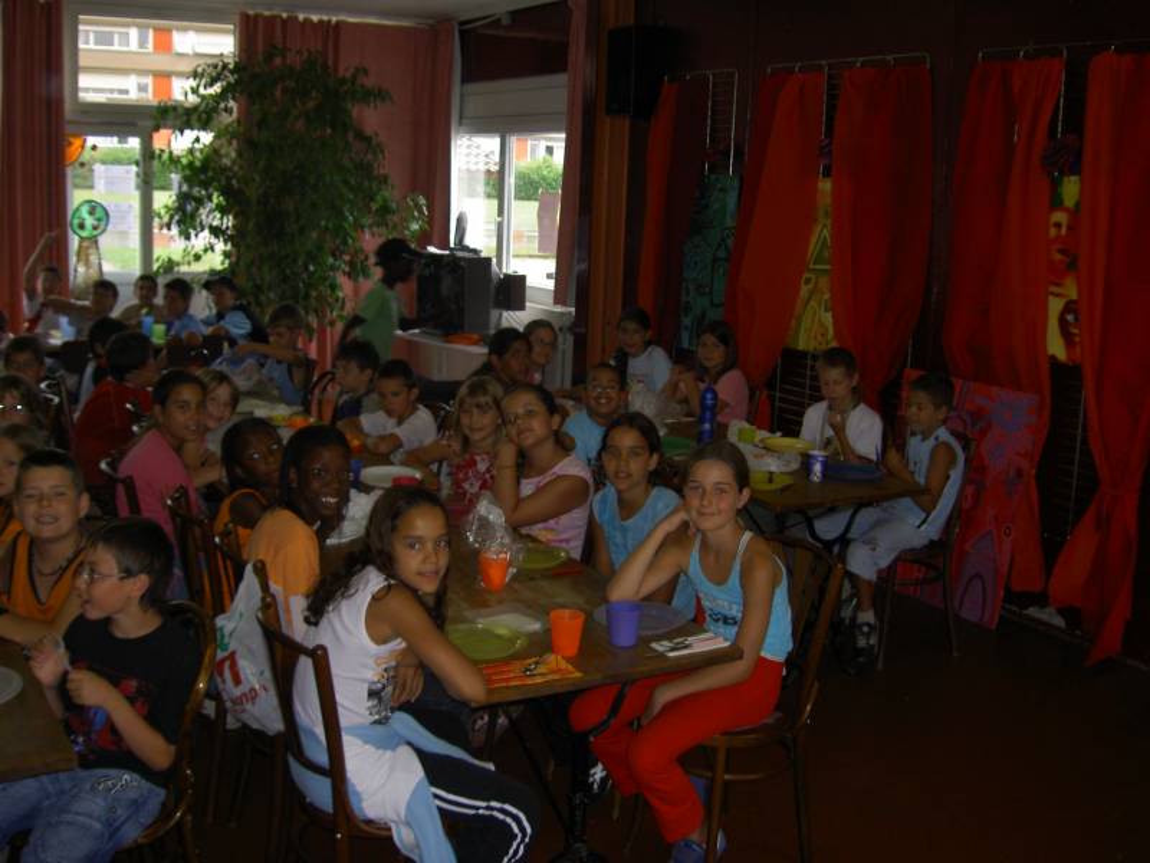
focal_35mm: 39
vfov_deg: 36.8
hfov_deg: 47.9
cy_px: 432
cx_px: 575
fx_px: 1296
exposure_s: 1/60
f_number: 2.8
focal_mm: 8
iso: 100
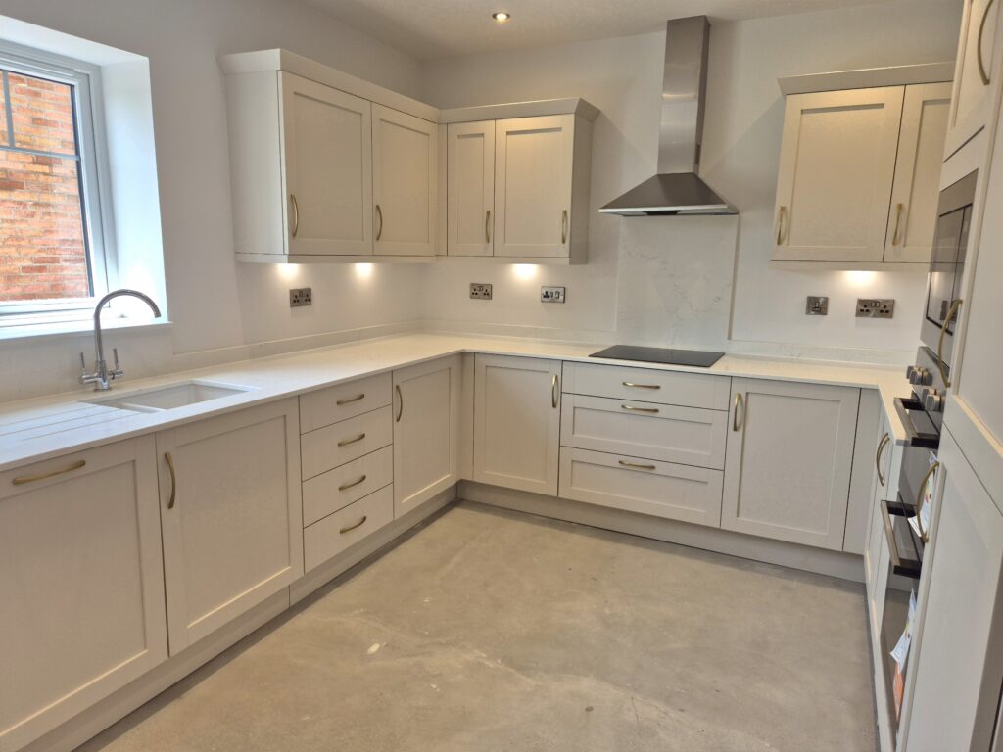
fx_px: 666
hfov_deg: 73.9
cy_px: 376
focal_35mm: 23
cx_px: 502
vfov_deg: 58.9
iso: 25
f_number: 1.8
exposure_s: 1/185
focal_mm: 5.4
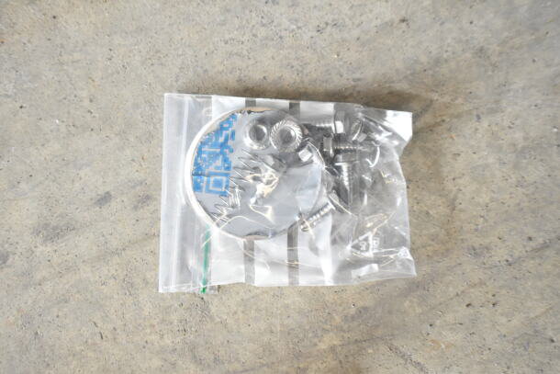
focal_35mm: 46
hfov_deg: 42.3
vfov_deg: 29.0
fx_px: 723
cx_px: 280
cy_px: 187
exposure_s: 1/125
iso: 1600
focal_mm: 31
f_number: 5.6
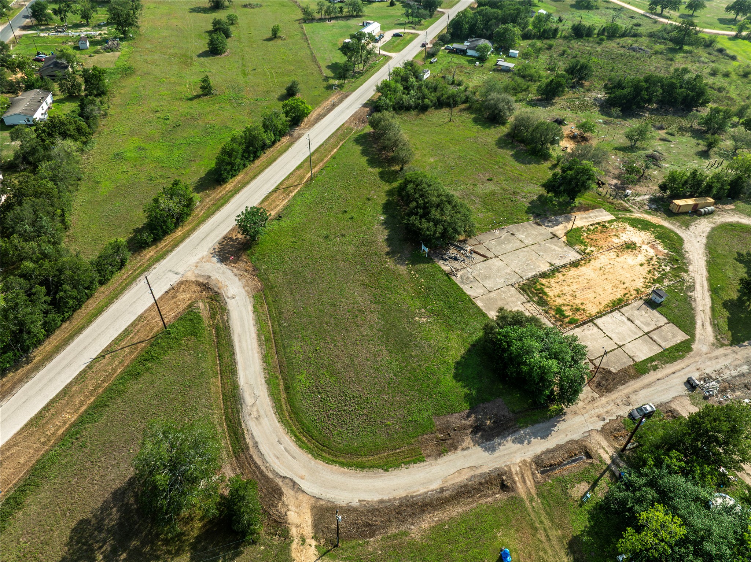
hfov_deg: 71.6
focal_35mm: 24
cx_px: 376
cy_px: 281
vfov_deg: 56.8
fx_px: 520
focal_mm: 12.29
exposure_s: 1/500
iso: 100
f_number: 6.3
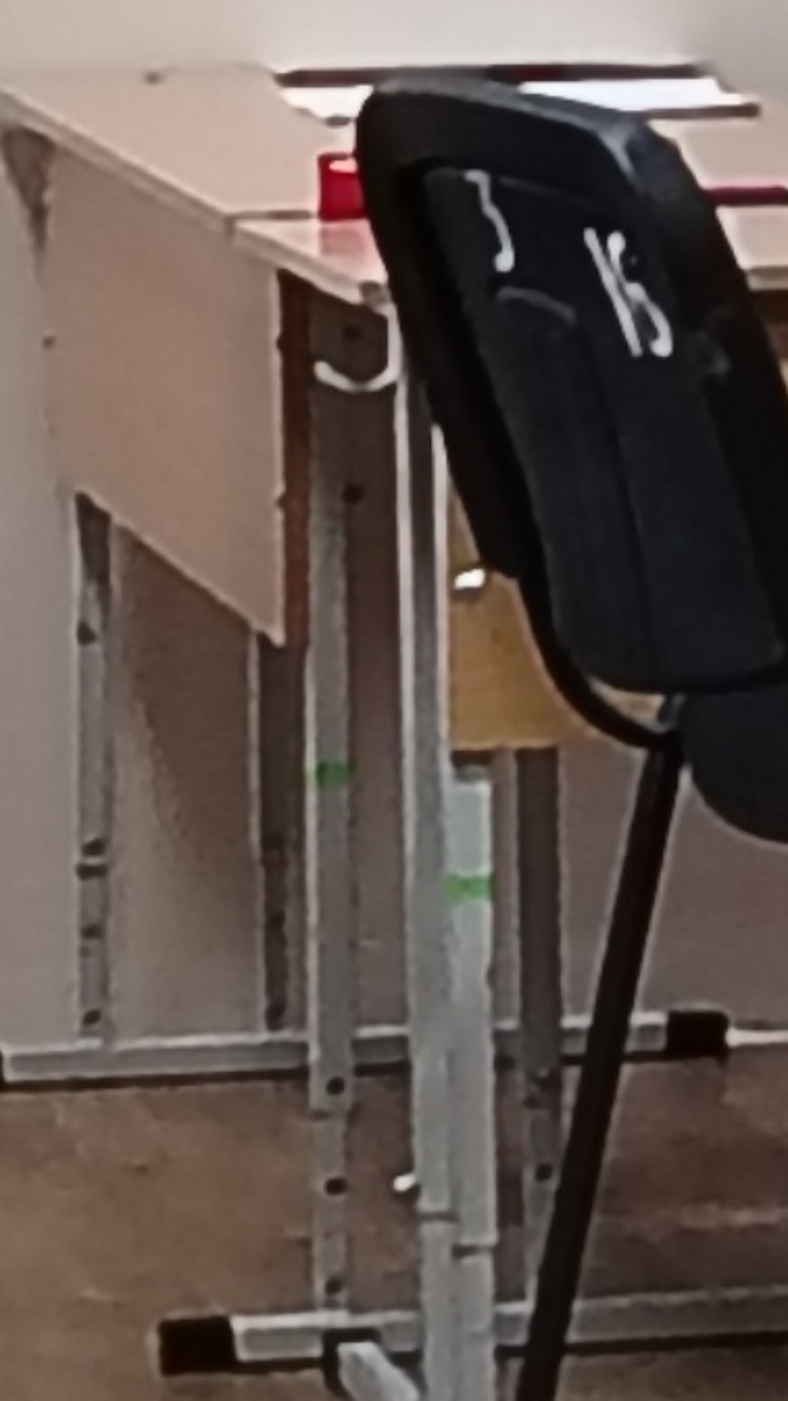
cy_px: -559
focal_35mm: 305
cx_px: 955
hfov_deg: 4.0
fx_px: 11330
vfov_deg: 7.0
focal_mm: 5.25
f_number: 1.75
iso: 2450
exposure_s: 1/100
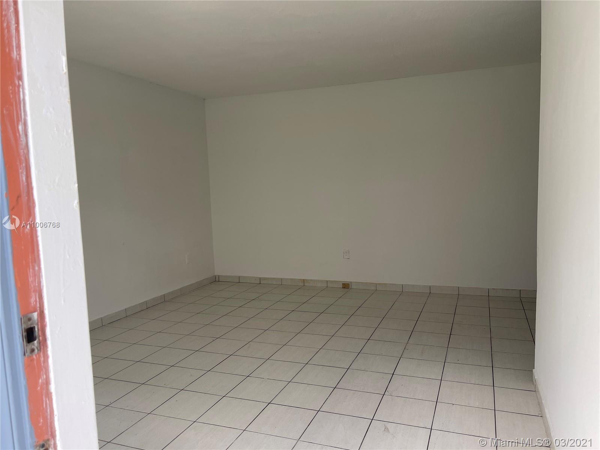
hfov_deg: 67.3
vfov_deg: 53.1
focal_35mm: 26
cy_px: 225
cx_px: 300
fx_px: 451
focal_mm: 5.1
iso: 32
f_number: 1.6
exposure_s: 1/276
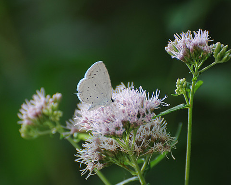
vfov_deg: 3.8
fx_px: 2798
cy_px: 92
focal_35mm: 409
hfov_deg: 4.7
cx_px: 112
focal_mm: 240
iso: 320
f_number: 6.3
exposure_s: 1/160
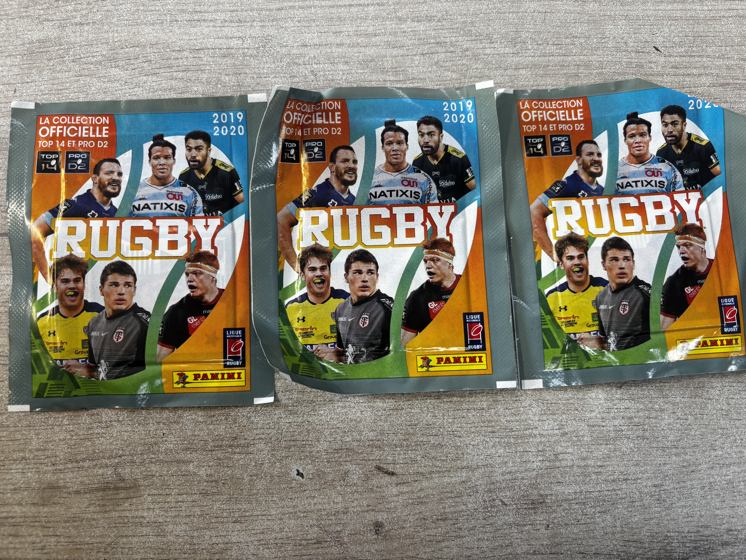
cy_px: 280
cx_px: 373
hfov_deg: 67.3
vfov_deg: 53.1
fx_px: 560
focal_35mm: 26
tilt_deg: -82.6
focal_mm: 5.96
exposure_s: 1/50
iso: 64
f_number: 1.6
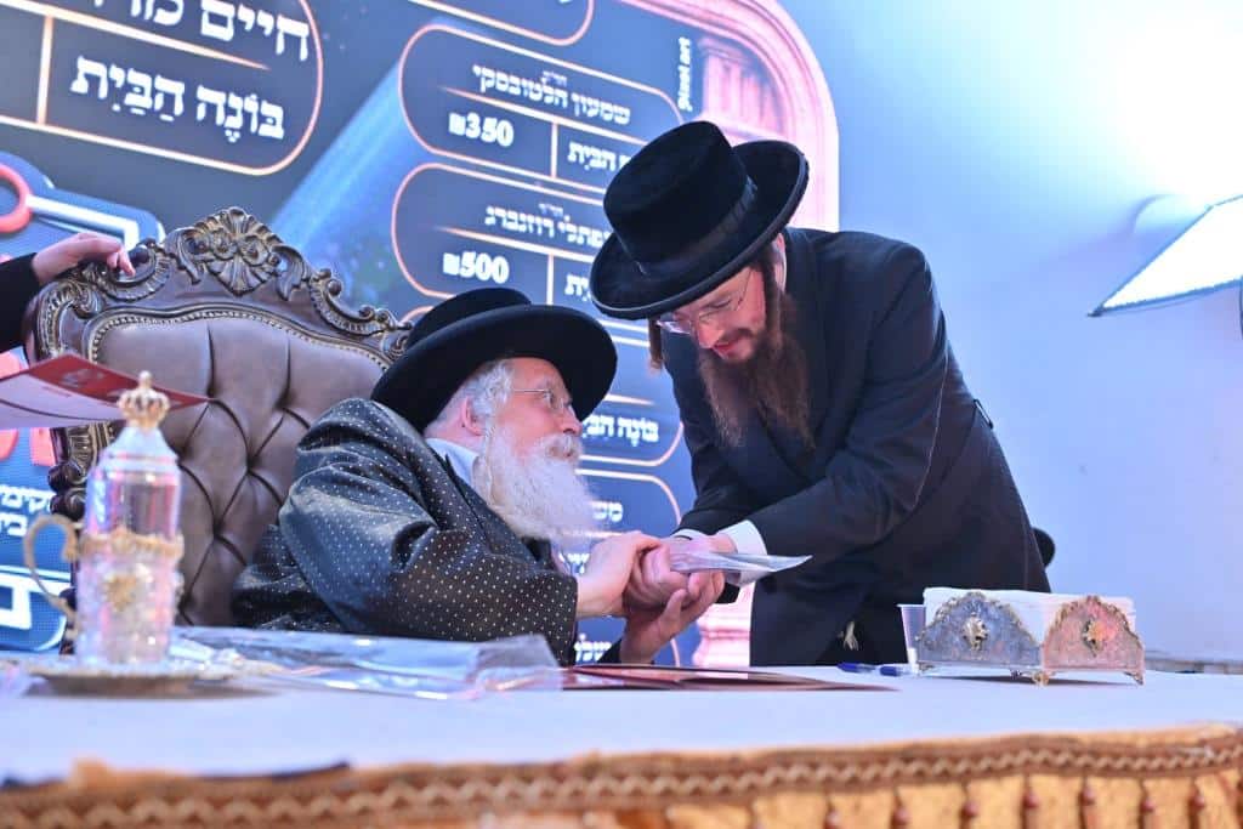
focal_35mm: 40
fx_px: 1381
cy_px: 414
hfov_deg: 48.5
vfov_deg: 33.4
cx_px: 622
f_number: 4
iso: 1250
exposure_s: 1/200
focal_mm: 40
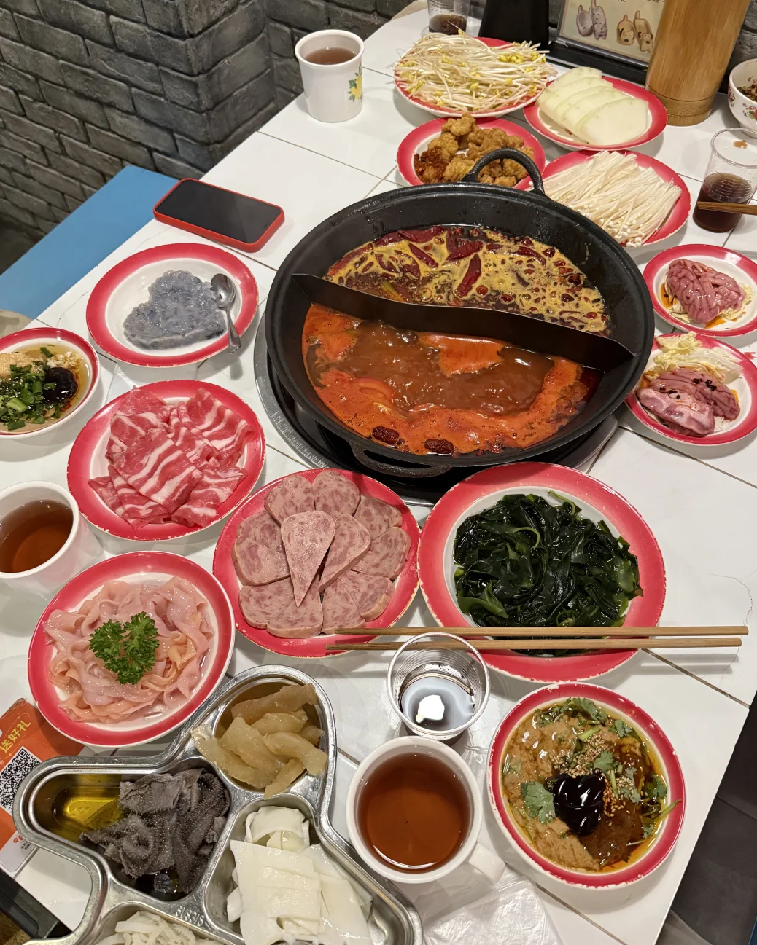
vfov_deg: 66.0
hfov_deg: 54.9
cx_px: 384
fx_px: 728
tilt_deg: -58.4
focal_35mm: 26
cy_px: 490
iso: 500
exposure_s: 1/50
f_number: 1.78
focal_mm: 6.76
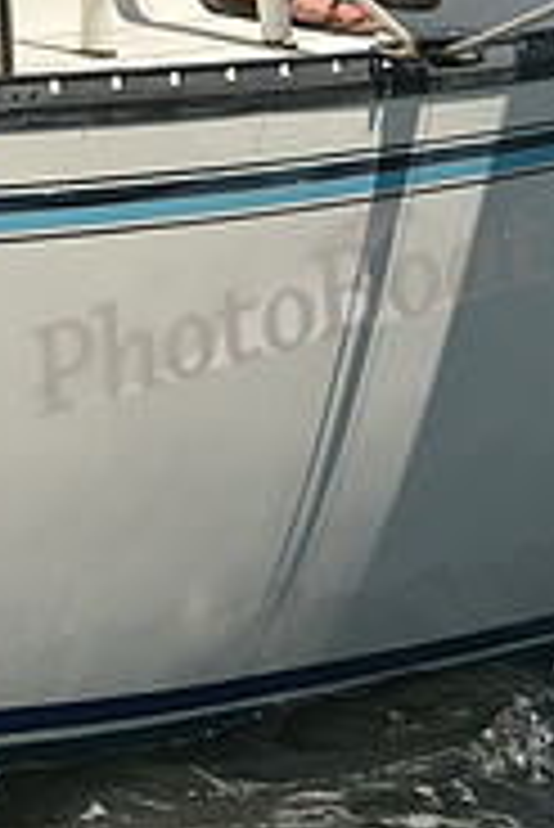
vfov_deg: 3.7
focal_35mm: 551
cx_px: -200
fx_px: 12694
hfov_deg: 2.5
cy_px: -328
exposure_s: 1/1600
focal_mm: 175
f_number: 11
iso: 320
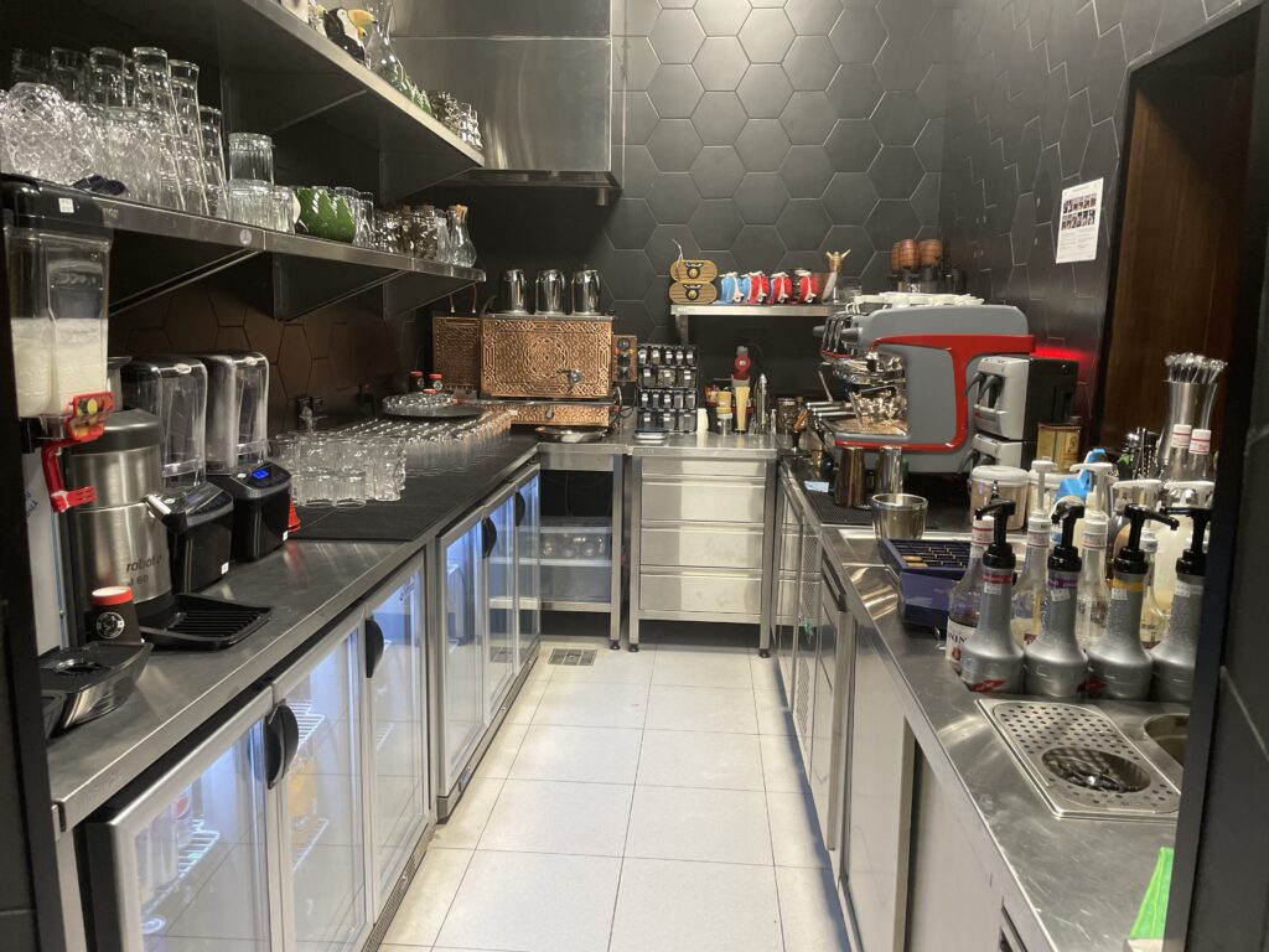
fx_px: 953
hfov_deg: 67.3
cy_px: 476
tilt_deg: -10.2
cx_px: 634
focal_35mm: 26
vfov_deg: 53.1
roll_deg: -0.7
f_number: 1.6
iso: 250
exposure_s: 1/60
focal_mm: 4.2
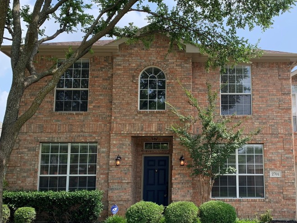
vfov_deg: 35.1
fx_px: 352
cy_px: 131
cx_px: 200
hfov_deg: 45.0
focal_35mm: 41
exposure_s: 1/945
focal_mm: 4.25
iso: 25
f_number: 1.8
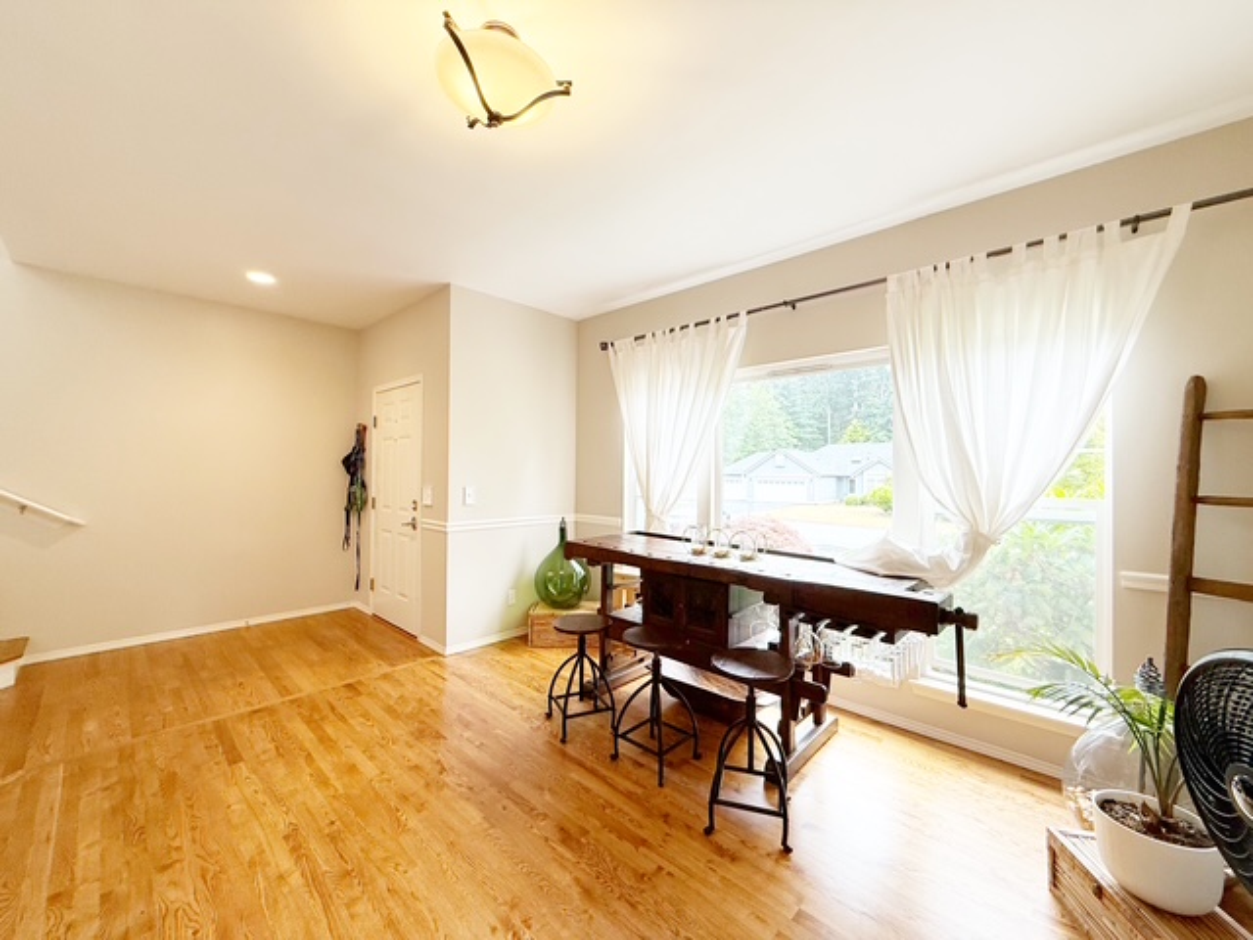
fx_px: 507
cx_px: 626
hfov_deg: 102.1
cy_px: 470
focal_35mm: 14
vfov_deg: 85.7
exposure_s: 1/120
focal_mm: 2.22
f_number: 2.2
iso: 80
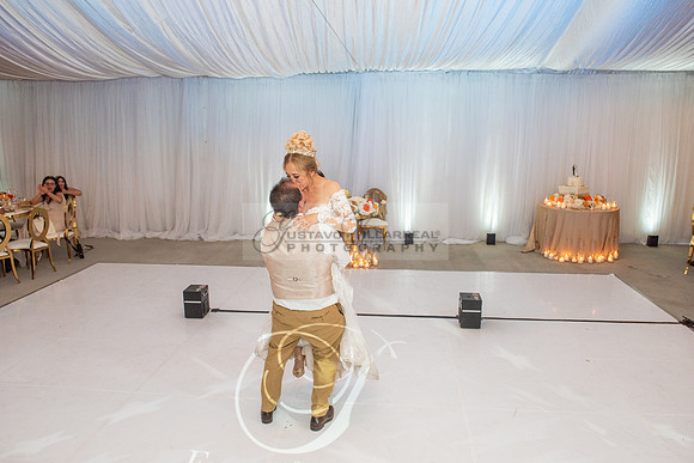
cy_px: 232
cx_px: 347
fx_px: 520
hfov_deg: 67.4
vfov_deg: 48.0
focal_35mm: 27
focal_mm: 24
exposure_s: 1/160
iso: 1000
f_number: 4.5
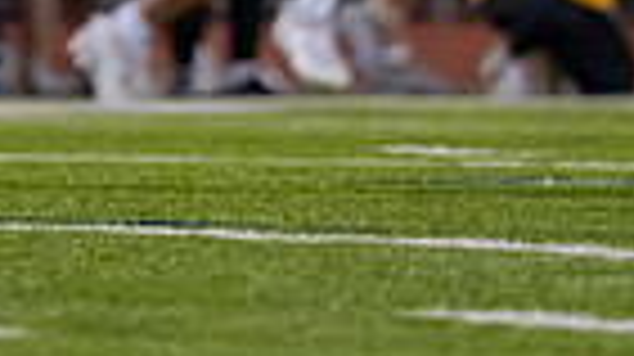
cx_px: -119
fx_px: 20876
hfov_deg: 1.7
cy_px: -464
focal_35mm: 1243
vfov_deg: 1.0
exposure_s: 1/1000
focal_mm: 200
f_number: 2.8
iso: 3200
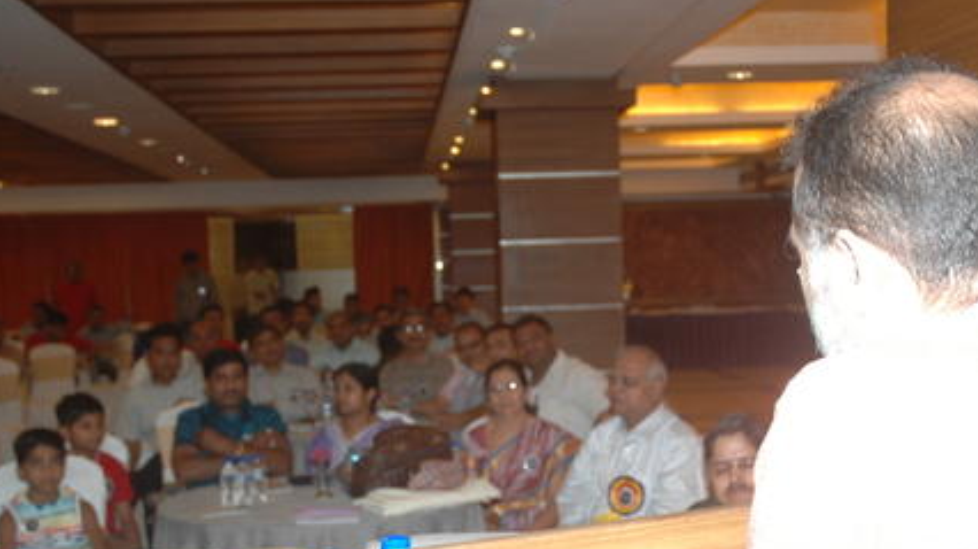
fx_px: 1548
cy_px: 376
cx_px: 526
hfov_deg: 35.0
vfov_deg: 20.0
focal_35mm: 60
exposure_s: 1/60
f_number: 4.5
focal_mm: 27
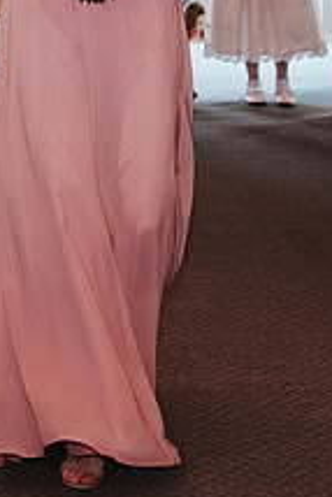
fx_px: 2431
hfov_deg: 7.8
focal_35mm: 176
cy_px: -42
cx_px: 36
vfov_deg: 11.5
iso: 1000
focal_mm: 48
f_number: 4
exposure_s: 1/200
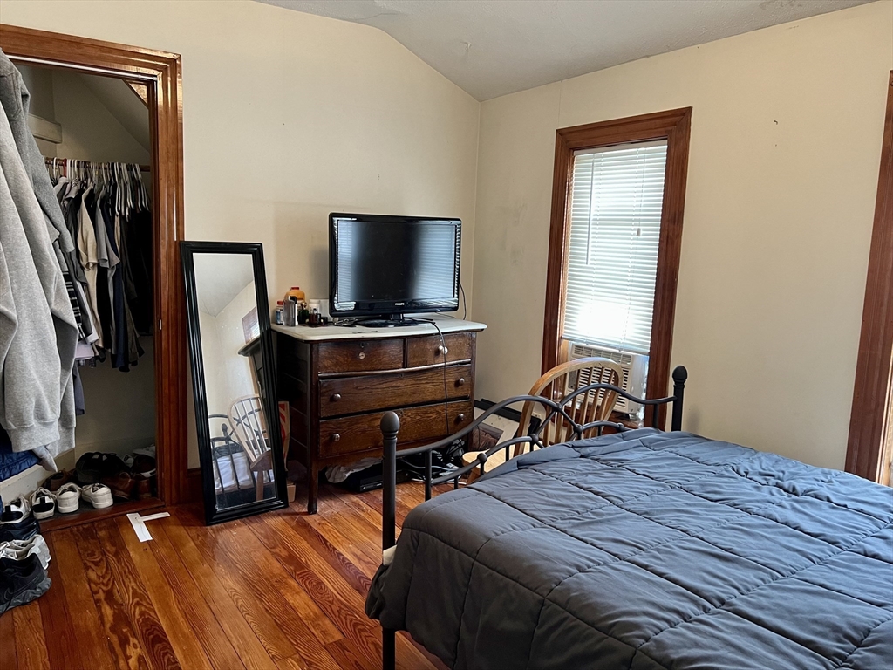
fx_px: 671
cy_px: 335
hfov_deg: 67.3
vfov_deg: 53.1
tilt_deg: -7.3
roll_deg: -1.5
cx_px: 446
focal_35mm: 26
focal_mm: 5.7
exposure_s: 1/60
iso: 320
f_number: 1.5
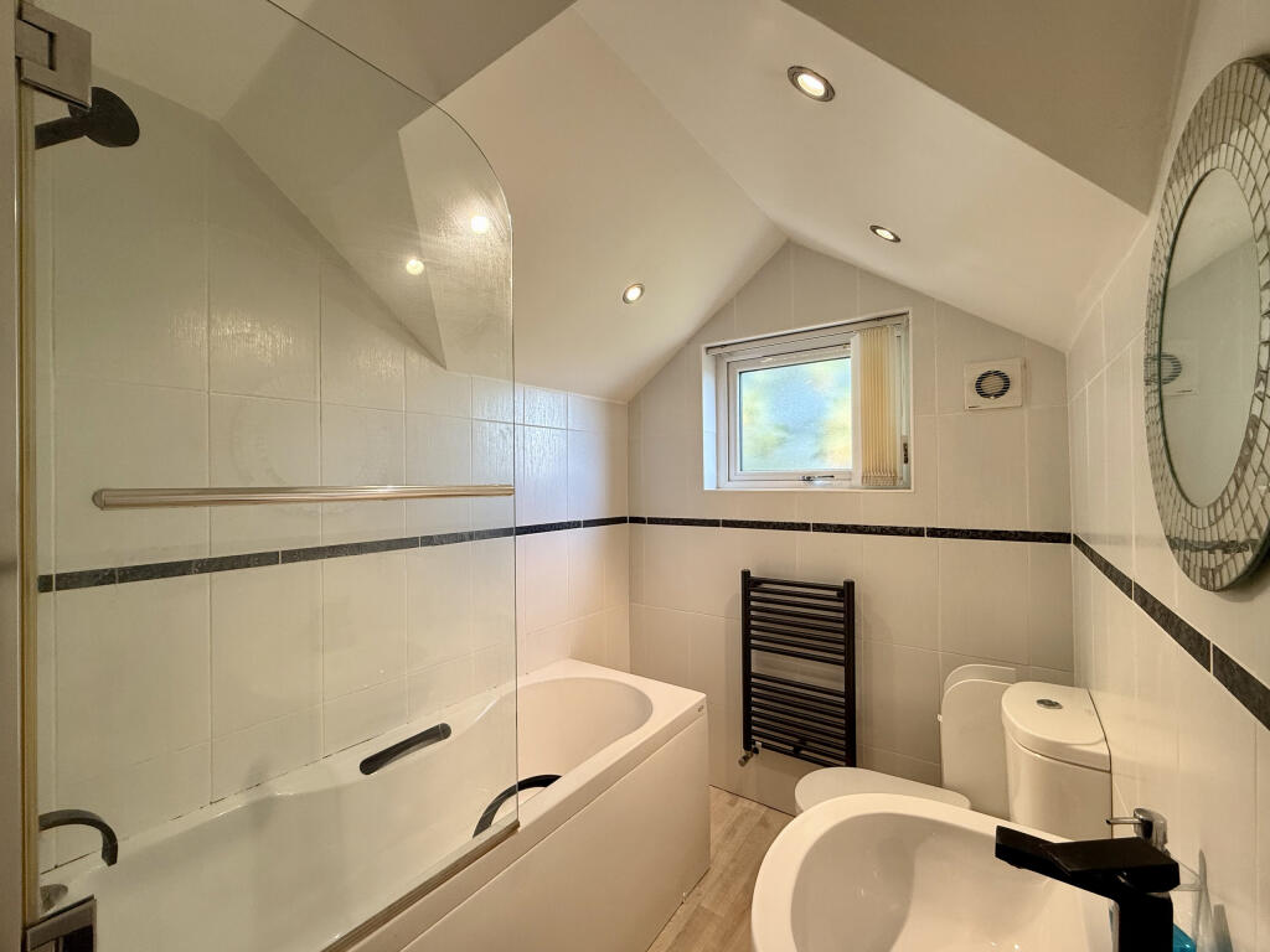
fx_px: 514
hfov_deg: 102.1
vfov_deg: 85.7
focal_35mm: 14
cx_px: 635
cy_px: 476
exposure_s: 1/100
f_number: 2.2
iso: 80
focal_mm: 2.22
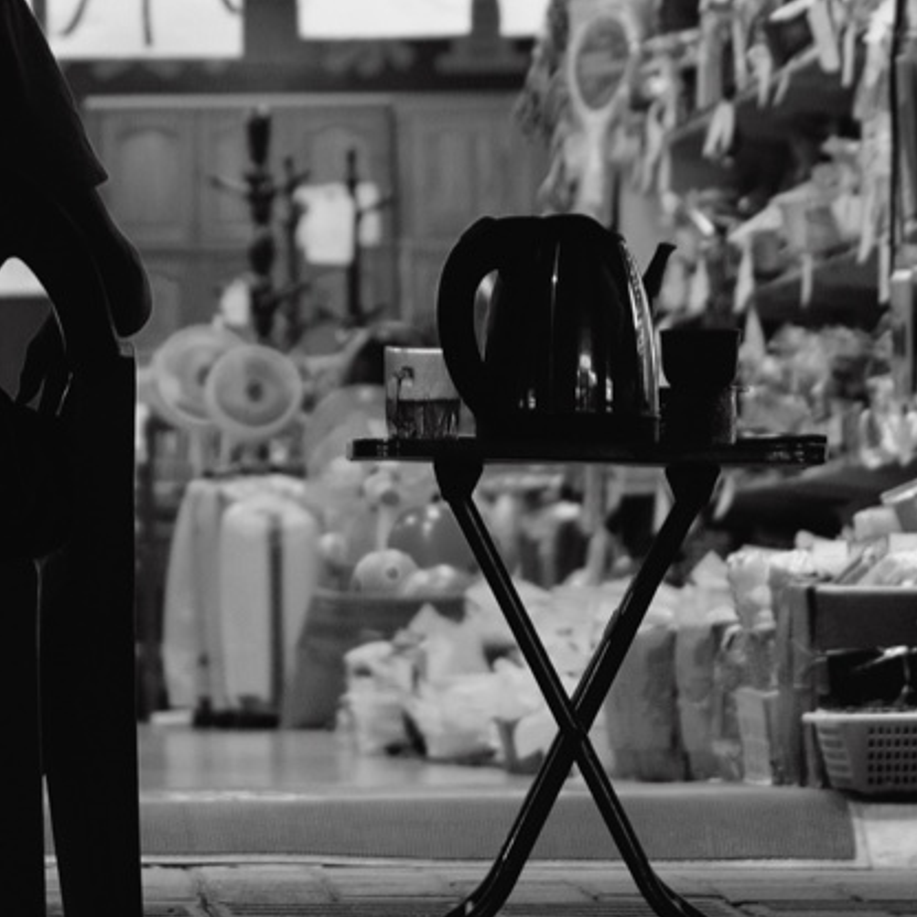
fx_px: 5844
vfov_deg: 8.9
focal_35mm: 195
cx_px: 397
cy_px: 26
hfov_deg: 9.0
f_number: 2.8
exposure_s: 1/160
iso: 1250
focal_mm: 53
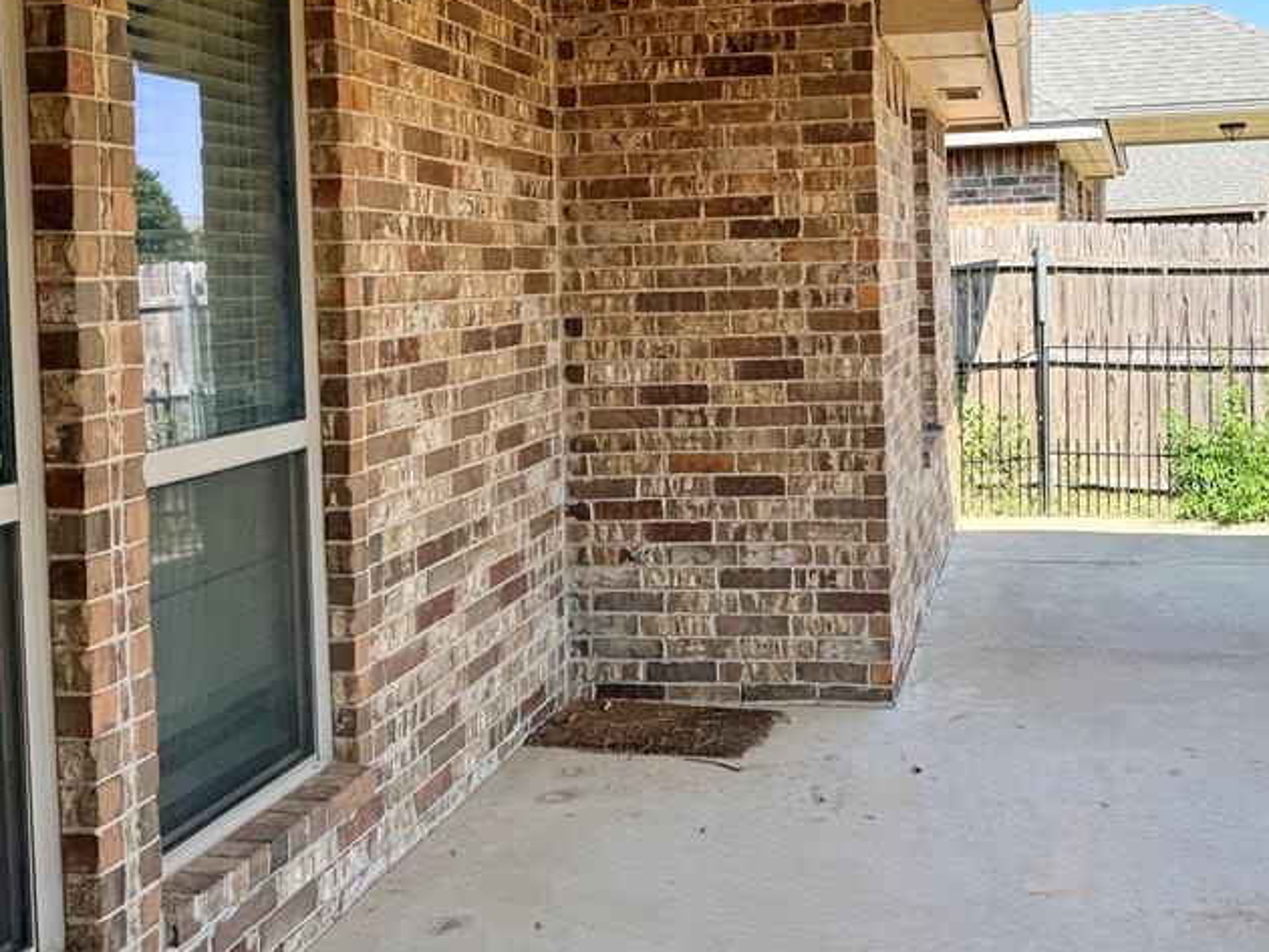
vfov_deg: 36.3
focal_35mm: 39
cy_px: 294
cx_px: 836
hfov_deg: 47.2
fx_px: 1430
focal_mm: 6.76
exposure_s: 1/1689
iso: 80
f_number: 1.78
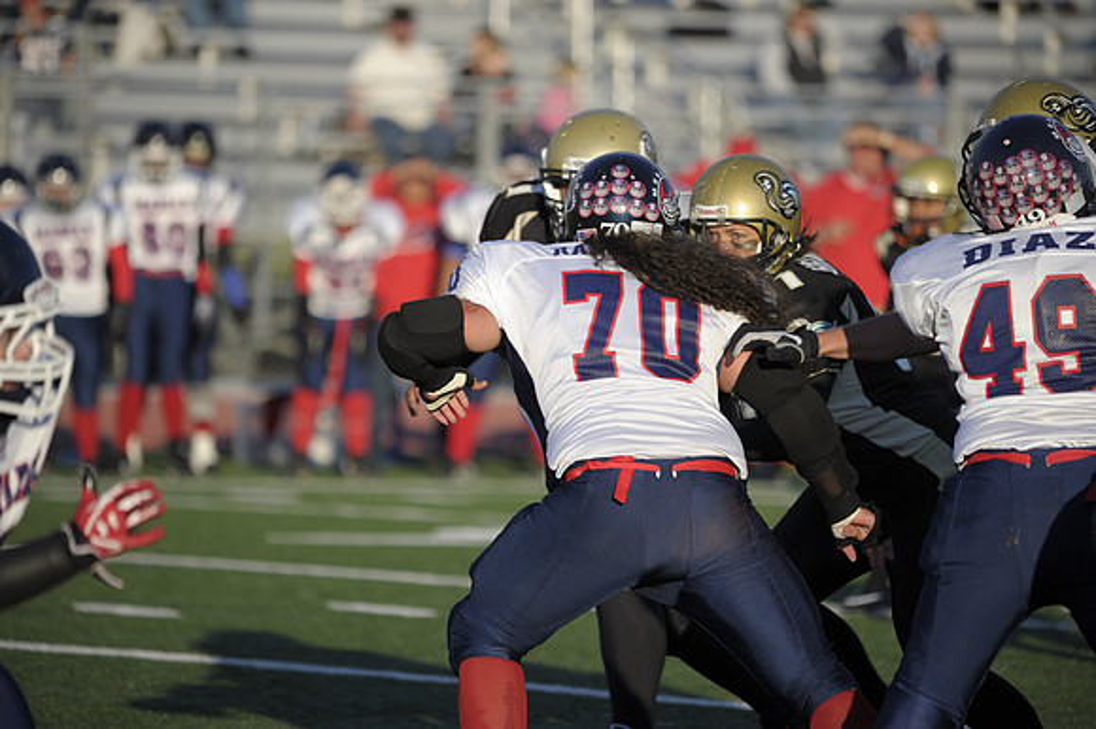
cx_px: 548
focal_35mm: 400
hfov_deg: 5.2
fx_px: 12170
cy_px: 364
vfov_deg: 3.4
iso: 400
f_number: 7.1
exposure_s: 1/1000
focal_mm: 400
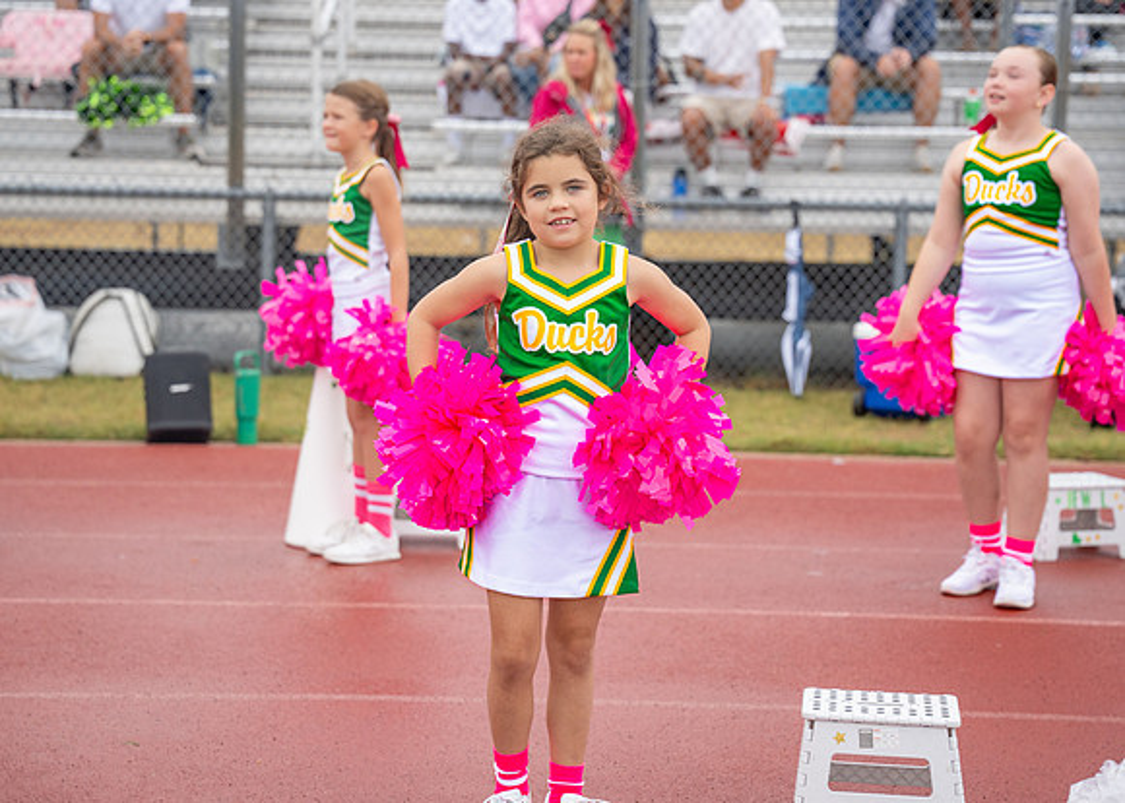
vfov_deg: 16.1
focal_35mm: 89
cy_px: 318
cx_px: 552
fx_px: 2828
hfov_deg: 22.5
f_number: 2.8
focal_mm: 70
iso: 400
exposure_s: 1/1600
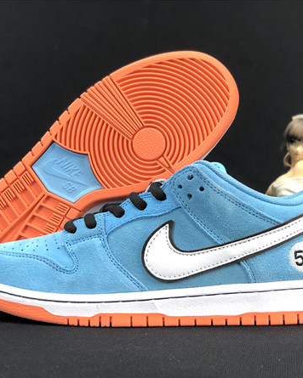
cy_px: 189
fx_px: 841
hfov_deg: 20.4
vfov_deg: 25.4
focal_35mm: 75
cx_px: 158
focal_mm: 6.6
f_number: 2.8
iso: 50
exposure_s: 1/30
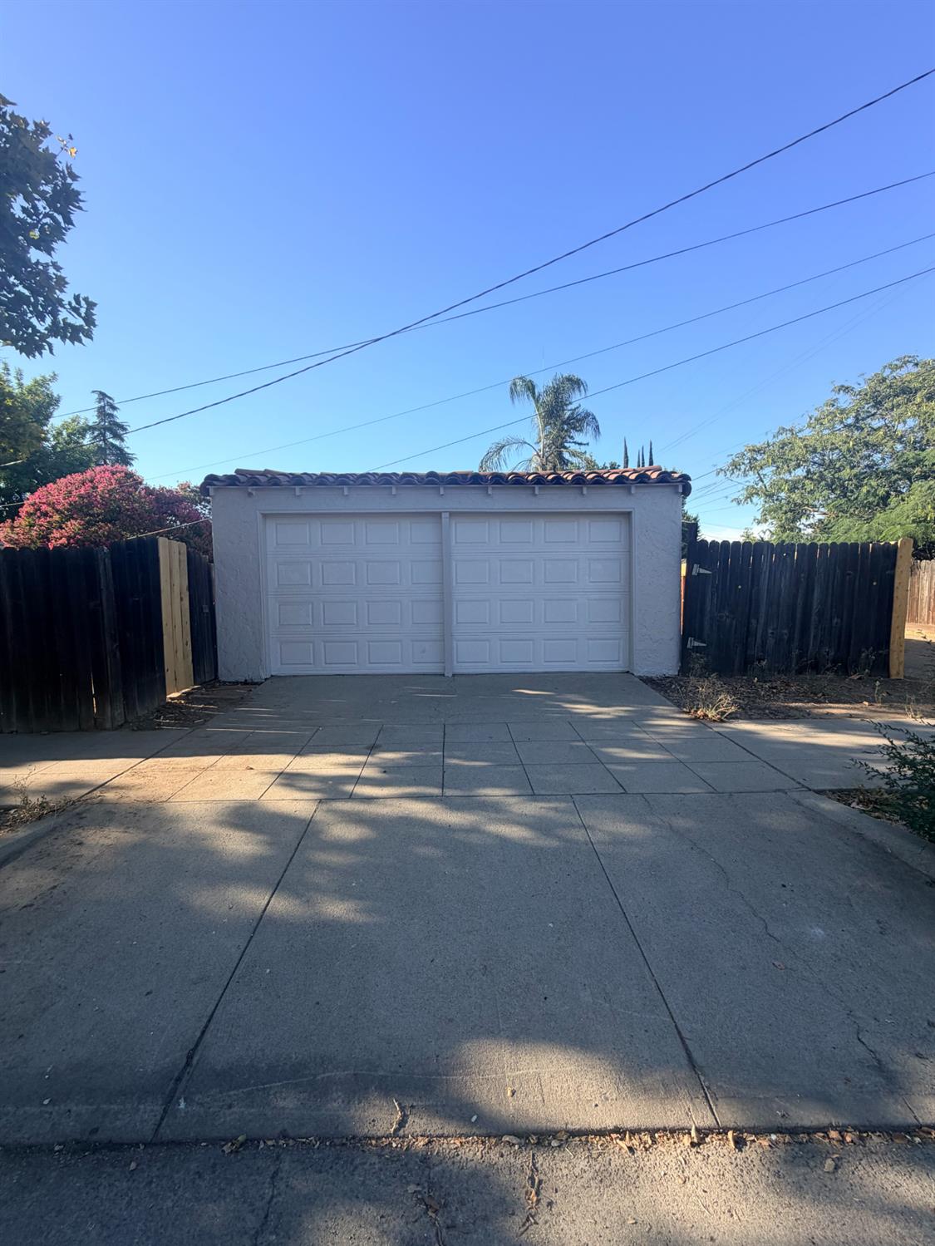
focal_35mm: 14
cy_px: 623
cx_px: 468
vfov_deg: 102.0
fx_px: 504
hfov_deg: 85.7
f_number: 2.2
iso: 40
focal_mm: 2.22
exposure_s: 1/569
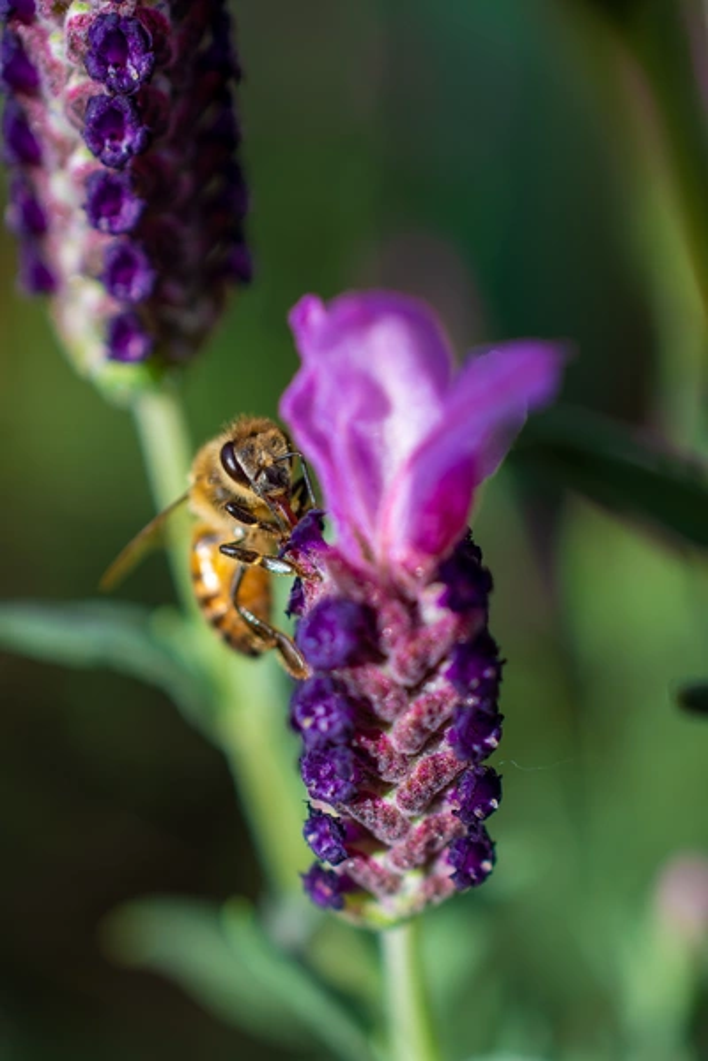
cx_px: 354
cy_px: 530
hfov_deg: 22.6
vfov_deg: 33.4
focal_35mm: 60
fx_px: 1770
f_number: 5
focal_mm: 40
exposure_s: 1/320
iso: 100
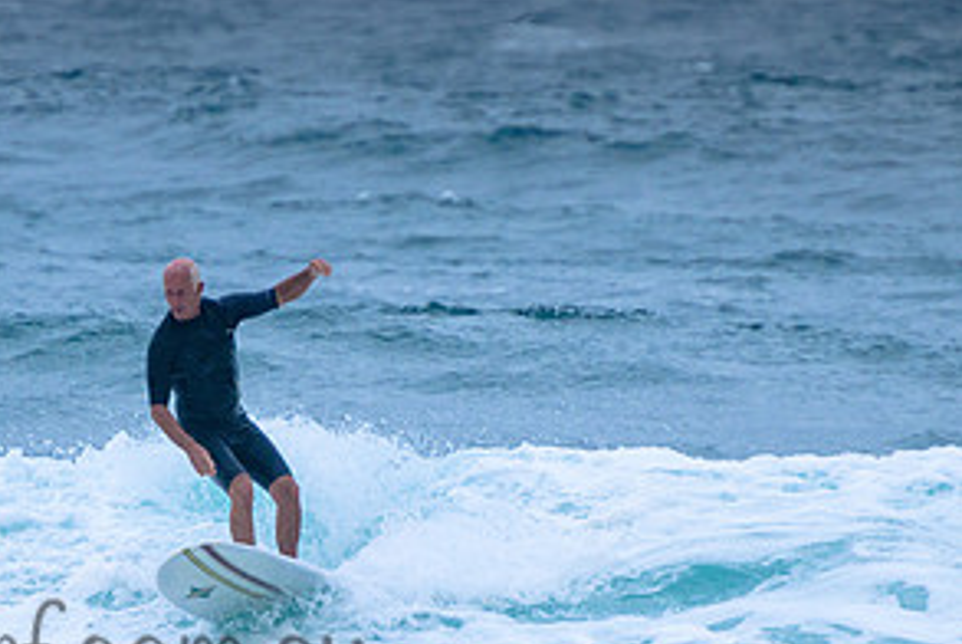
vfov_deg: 1.3
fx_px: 29129
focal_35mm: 1089
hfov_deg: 1.9
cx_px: 267
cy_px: 462
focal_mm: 400
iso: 450
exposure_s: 1/2000
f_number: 5.6
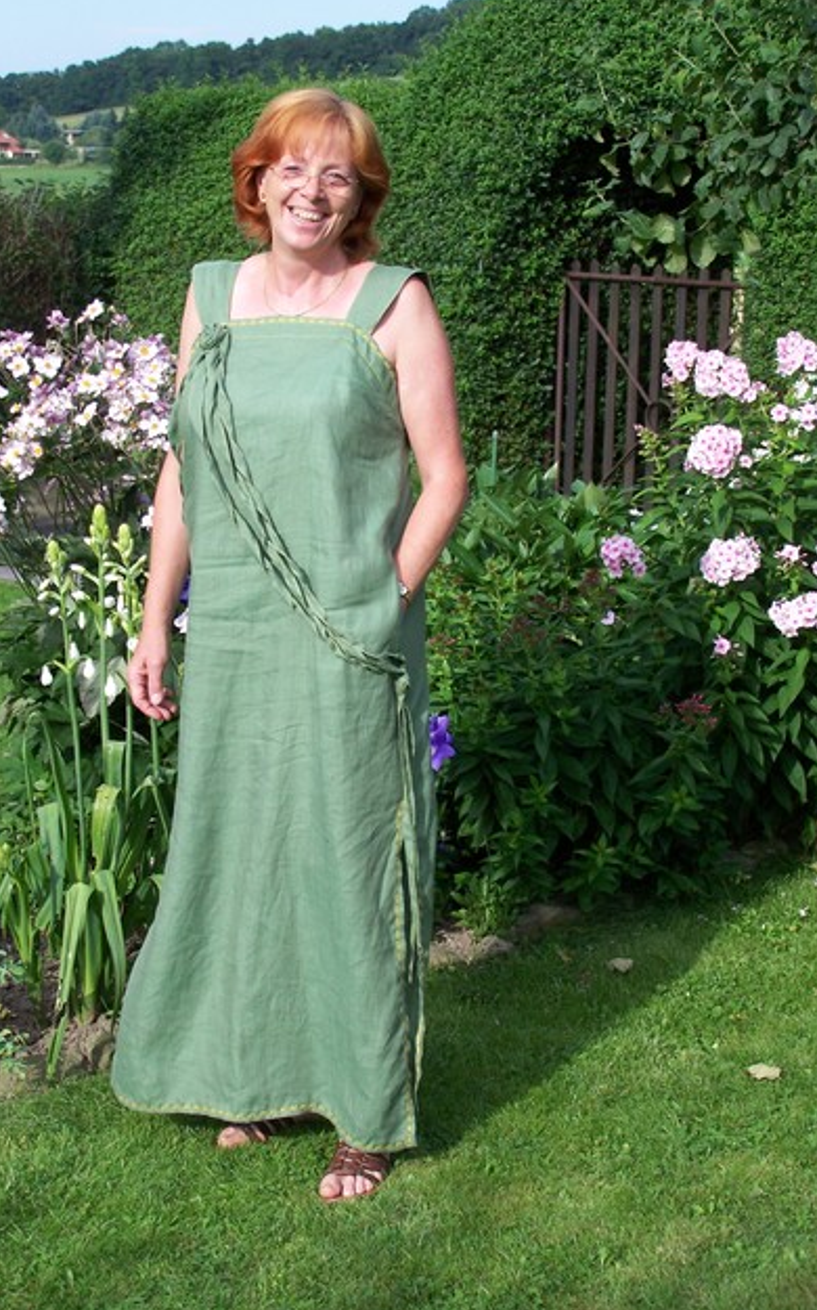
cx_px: 357
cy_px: 651
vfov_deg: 28.6
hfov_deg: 18.1
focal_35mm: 72
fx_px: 2568
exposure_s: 1/400
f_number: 3.2
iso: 64
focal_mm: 11.1
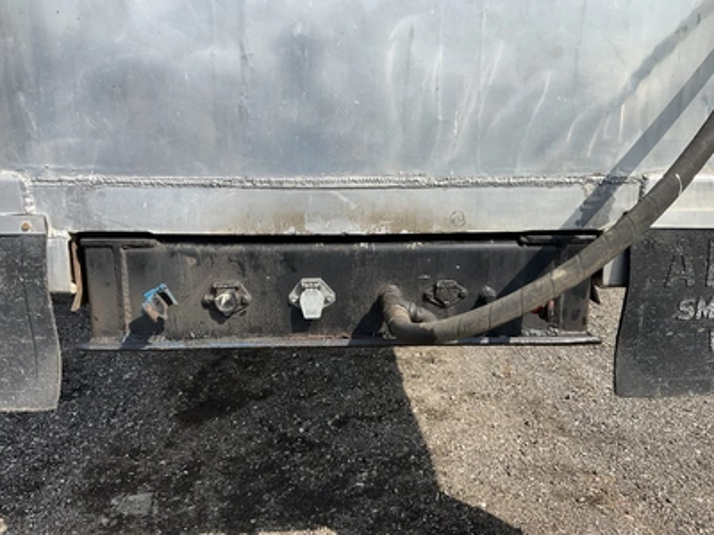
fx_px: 598
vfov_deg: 48.2
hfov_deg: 61.7
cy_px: 268
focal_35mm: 29
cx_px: 357
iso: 25
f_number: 1.8
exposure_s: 1/1377
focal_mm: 3
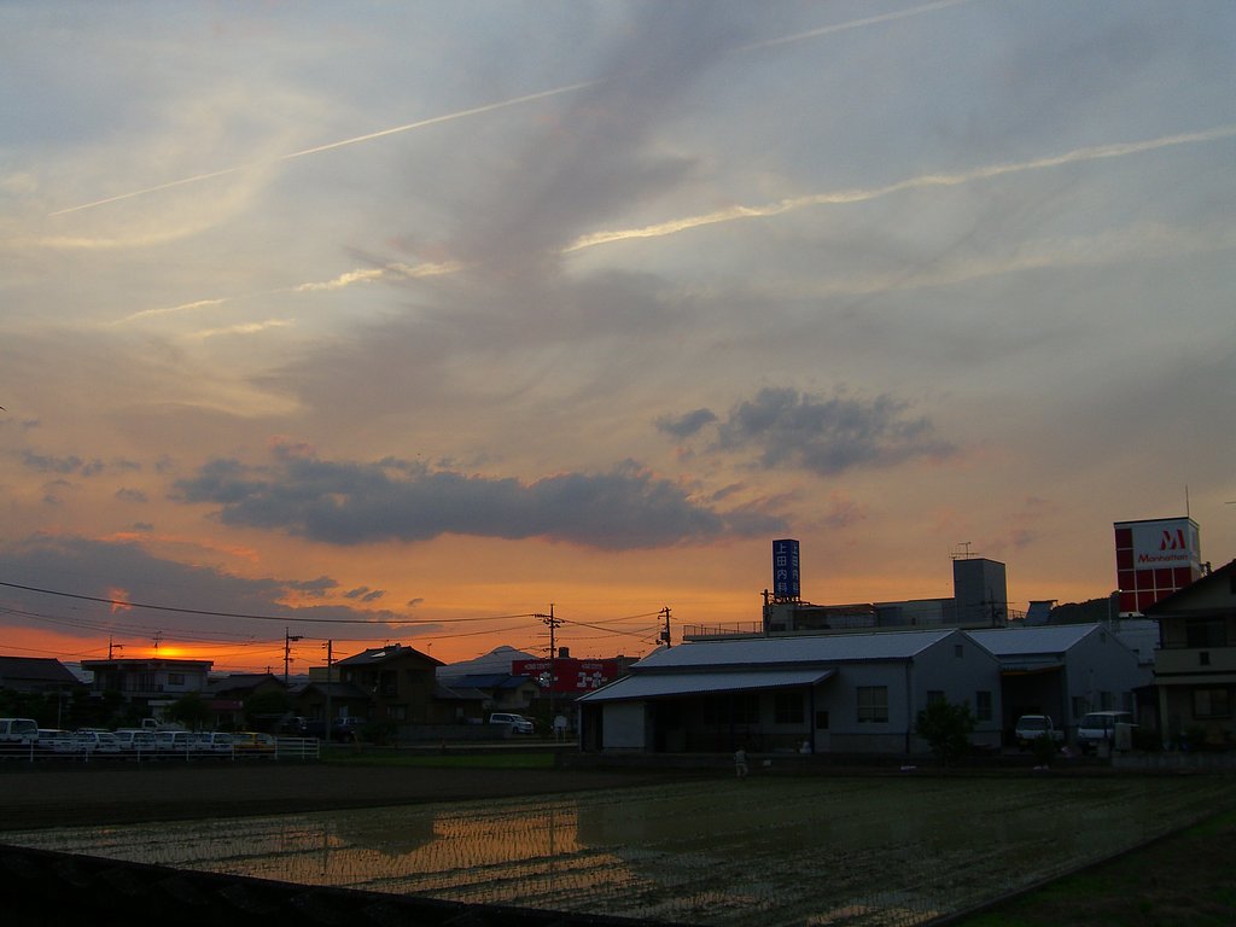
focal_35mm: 38
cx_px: 618
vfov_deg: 37.7
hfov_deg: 49.0
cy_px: 464
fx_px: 1357
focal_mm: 7.9
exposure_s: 1/100
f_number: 4
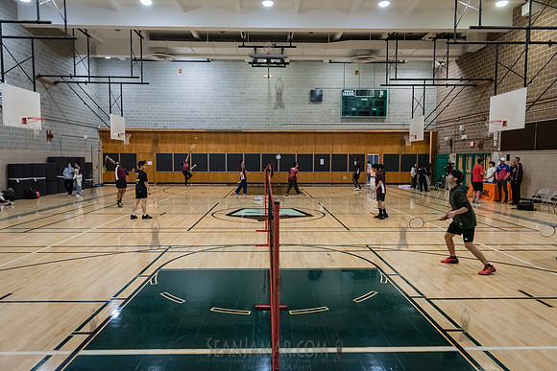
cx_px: 278
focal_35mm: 25
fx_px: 380
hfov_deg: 72.5
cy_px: 186
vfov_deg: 52.1
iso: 8000
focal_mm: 24
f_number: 3.5
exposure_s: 1/400
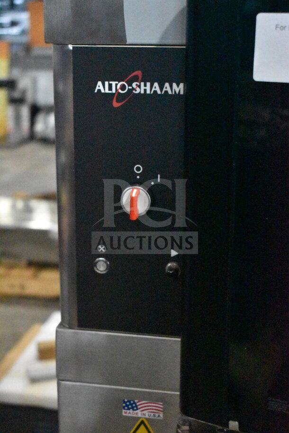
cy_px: 216
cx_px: 144
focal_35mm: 57
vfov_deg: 35.1
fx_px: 686
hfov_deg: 23.8
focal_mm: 38
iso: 25600
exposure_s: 1/3200
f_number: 4.8
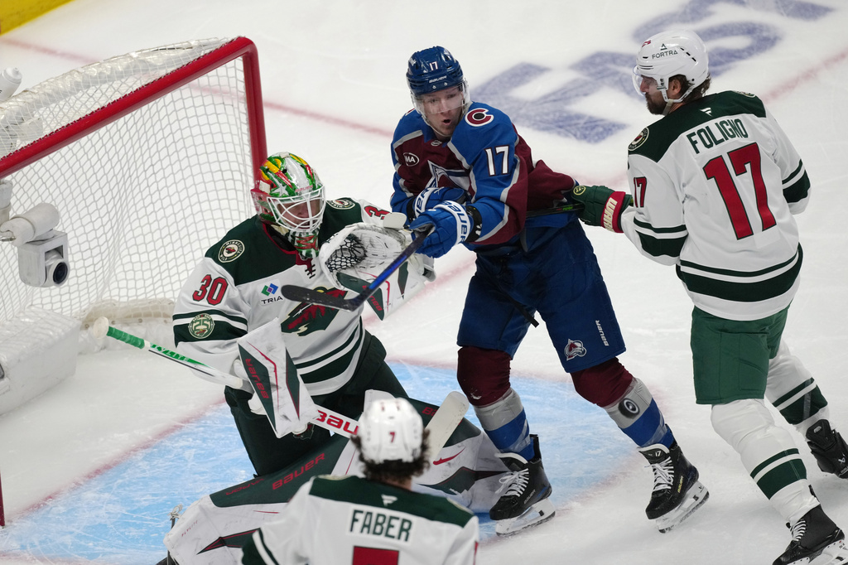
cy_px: 282
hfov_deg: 3.4
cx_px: 424
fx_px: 14128
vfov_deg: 2.3
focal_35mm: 600
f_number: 4
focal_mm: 600
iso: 2500
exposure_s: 1/2000
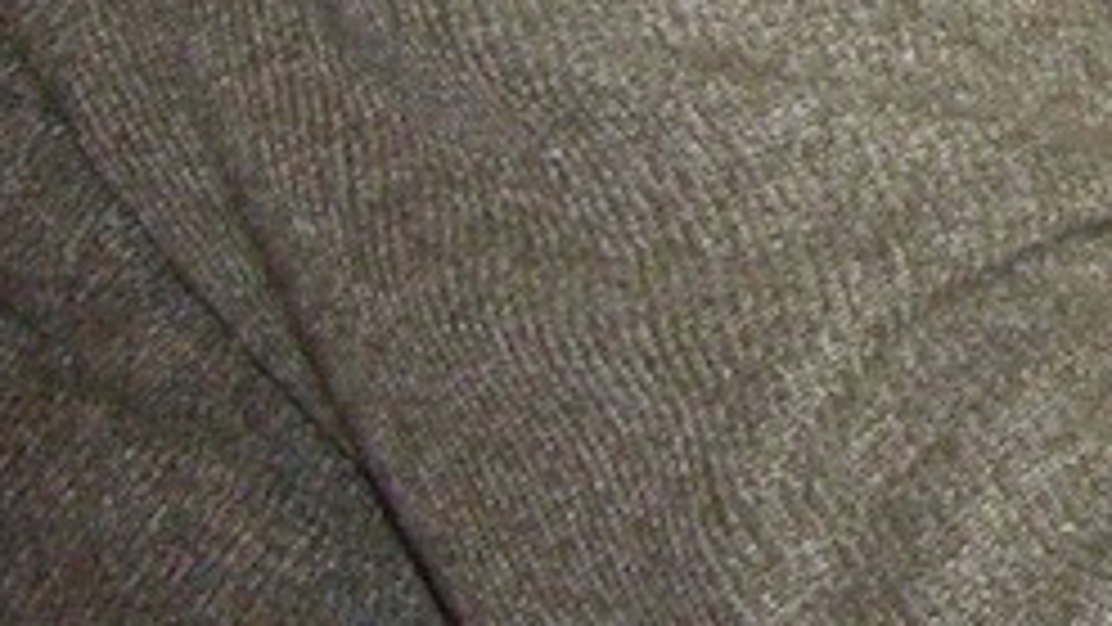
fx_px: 5603
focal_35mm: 190
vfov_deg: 6.1
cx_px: 2229
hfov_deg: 10.4
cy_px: -842
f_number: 2.8
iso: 400
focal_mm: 7.9
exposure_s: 1/40
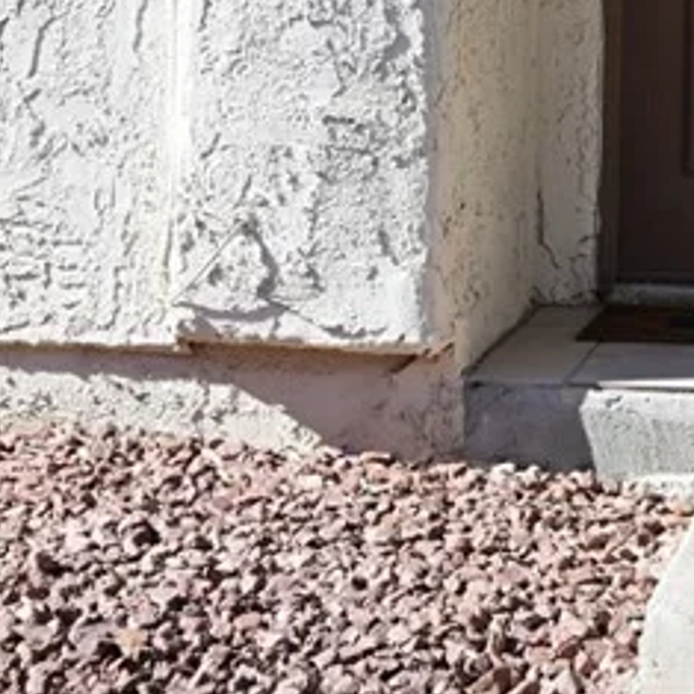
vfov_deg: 15.3
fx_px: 2518
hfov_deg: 15.3
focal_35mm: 111
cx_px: 777
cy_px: -58
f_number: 16
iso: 200
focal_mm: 30
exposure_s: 1/60
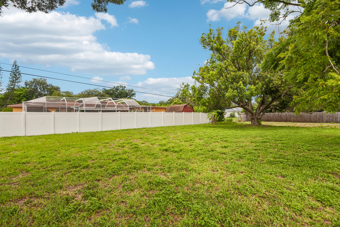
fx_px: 151
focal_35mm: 16
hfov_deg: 96.7
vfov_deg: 73.7
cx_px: 170
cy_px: 114
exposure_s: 1/1000
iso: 400
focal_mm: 16
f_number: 8
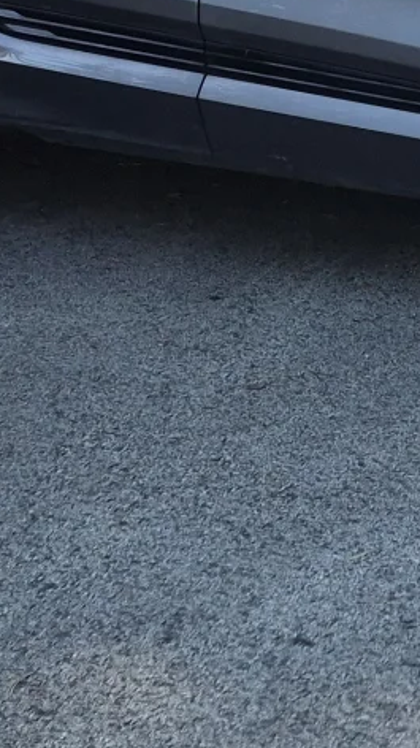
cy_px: -176
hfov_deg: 11.4
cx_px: 640
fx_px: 2022
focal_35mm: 102
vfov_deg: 19.6
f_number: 1.8
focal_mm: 5.4
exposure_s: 1/3333
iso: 80
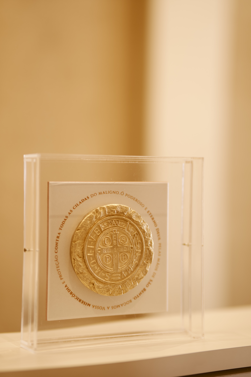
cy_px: 188
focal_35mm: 85
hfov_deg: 16.1
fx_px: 889
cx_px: 126
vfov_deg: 23.9
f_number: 1.4
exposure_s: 1/125
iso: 200
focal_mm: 85
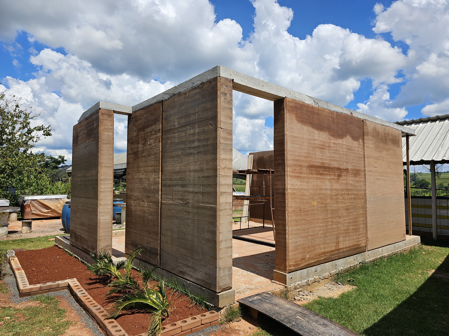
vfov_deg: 58.9
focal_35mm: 23
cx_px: 224
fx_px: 298
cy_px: 168
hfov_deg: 73.9
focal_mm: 6.3
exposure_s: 1/1293
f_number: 1.7
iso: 10
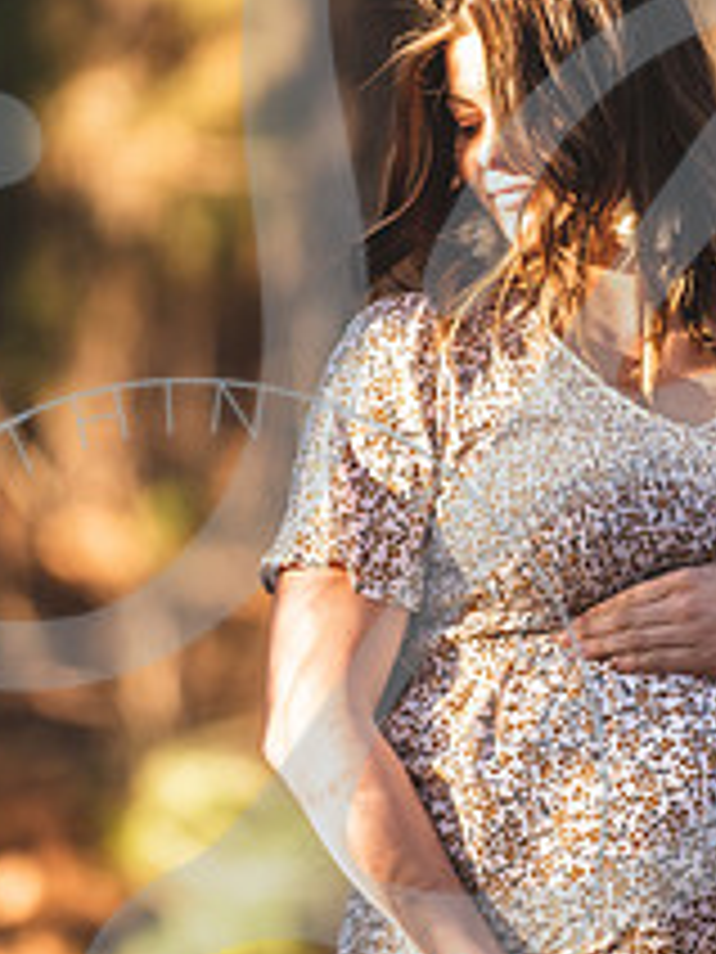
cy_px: 454
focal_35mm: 408
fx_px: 11252
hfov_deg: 3.6
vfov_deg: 4.9
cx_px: 392
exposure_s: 1/400
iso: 500
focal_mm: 200
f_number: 2.8
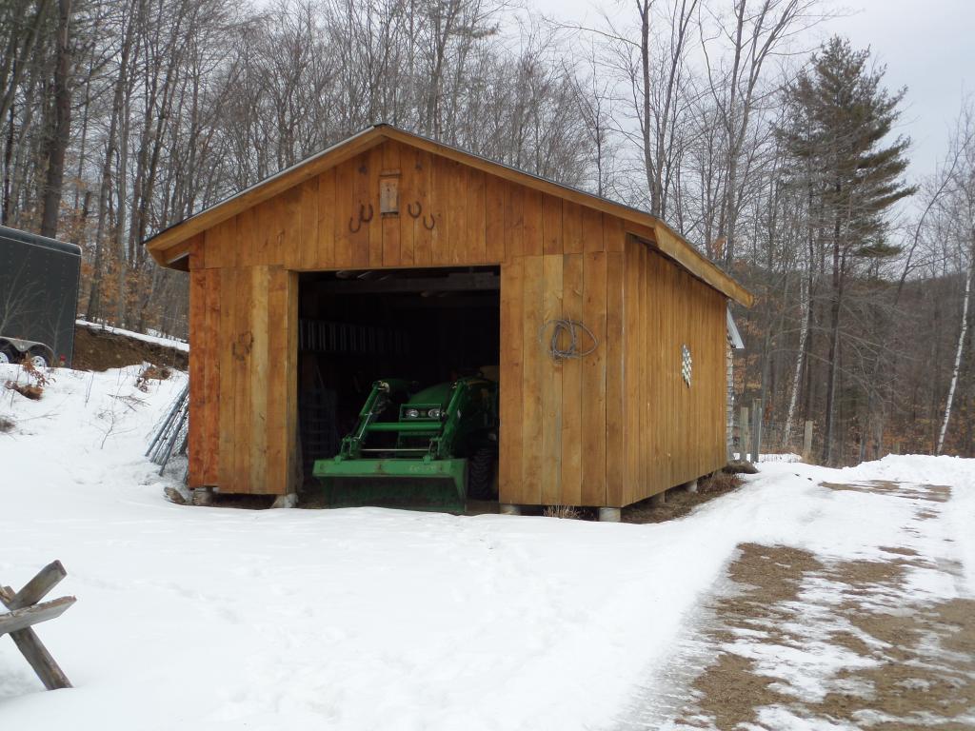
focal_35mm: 41
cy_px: 366
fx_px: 1155
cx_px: 488
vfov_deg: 35.1
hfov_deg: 45.8
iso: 100
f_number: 3.6
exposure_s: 1/350
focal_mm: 6.8
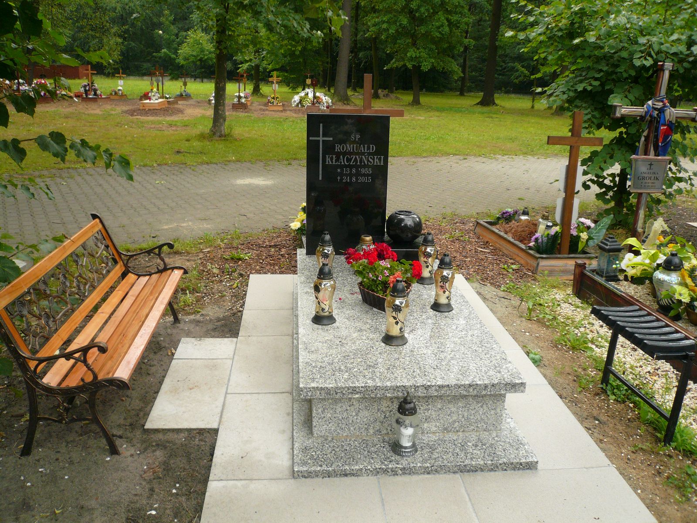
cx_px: 348
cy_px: 262
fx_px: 564
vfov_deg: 49.7
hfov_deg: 63.4
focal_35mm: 28
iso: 100
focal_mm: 4.6
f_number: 2.8
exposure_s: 1/60
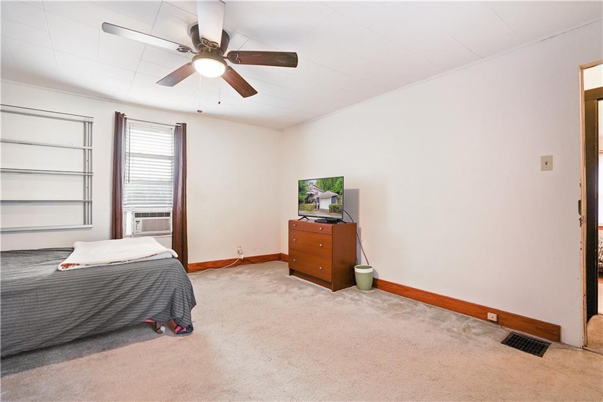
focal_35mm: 16
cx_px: 302
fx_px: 268
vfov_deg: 73.7
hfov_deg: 96.8
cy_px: 201
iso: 640
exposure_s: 1/30
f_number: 2.8
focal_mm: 16
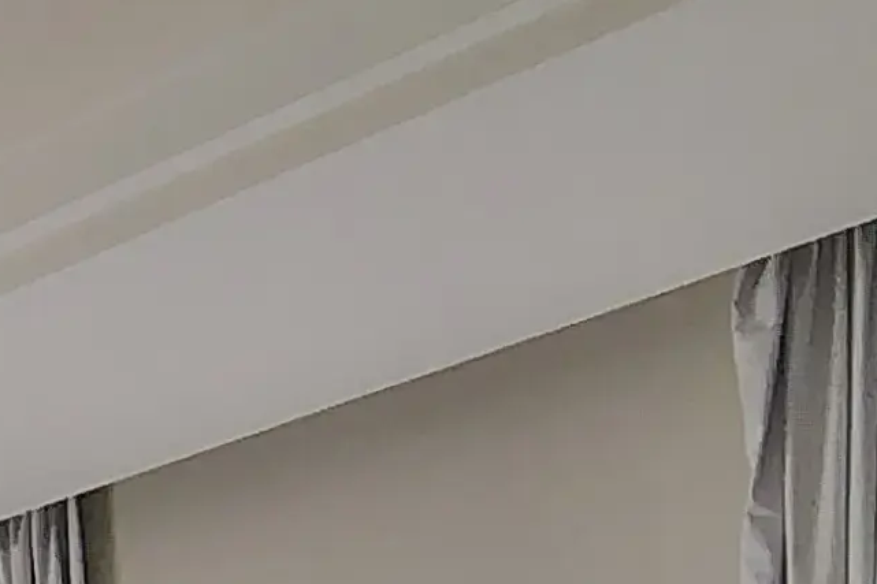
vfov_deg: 10.7
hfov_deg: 15.0
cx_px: -937
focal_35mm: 108
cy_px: 1433
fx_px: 2630
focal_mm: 2.13
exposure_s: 1/120
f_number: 2.2
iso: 237
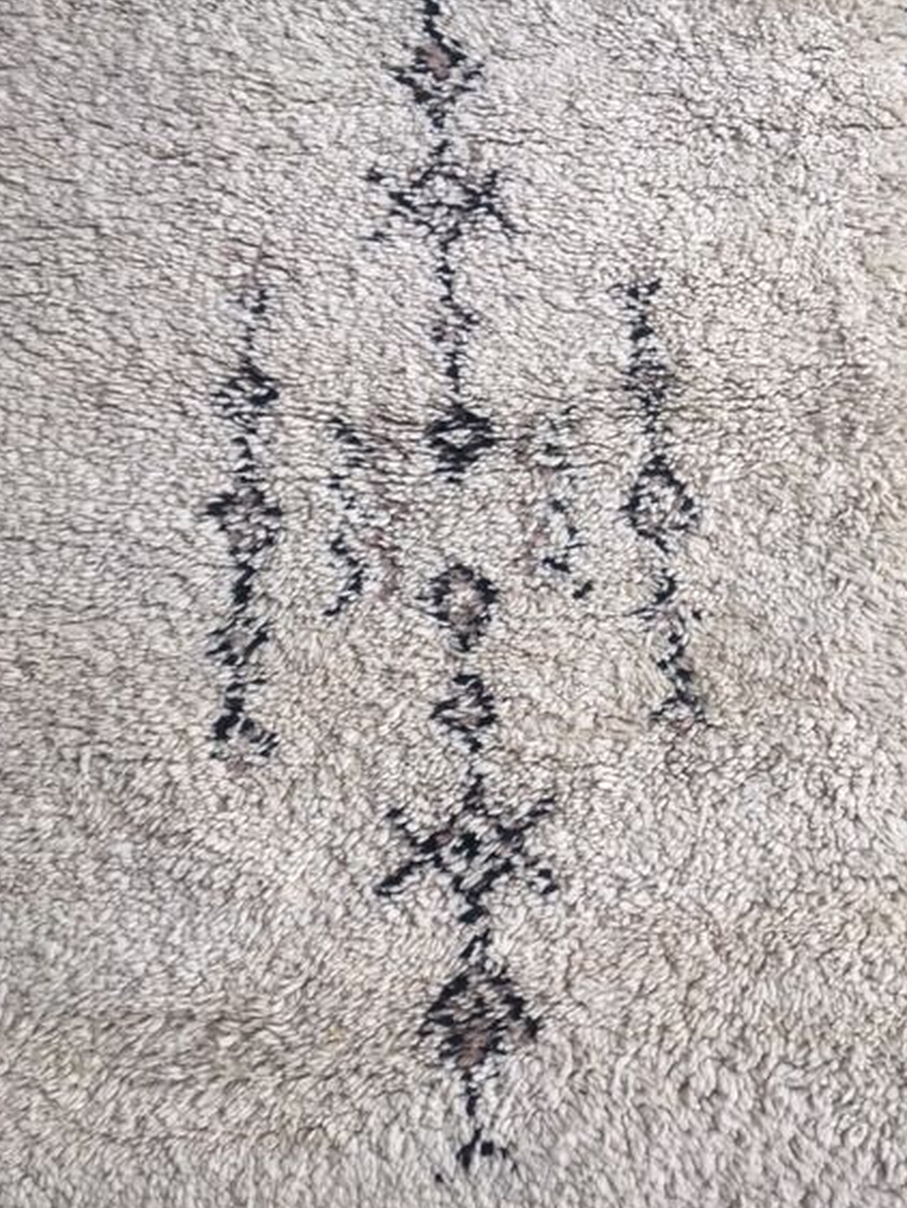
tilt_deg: -77.8
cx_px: 486
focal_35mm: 33
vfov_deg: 55.3
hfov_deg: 42.9
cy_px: 580
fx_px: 1152
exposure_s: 1/100
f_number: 2.2
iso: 32
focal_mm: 4.15
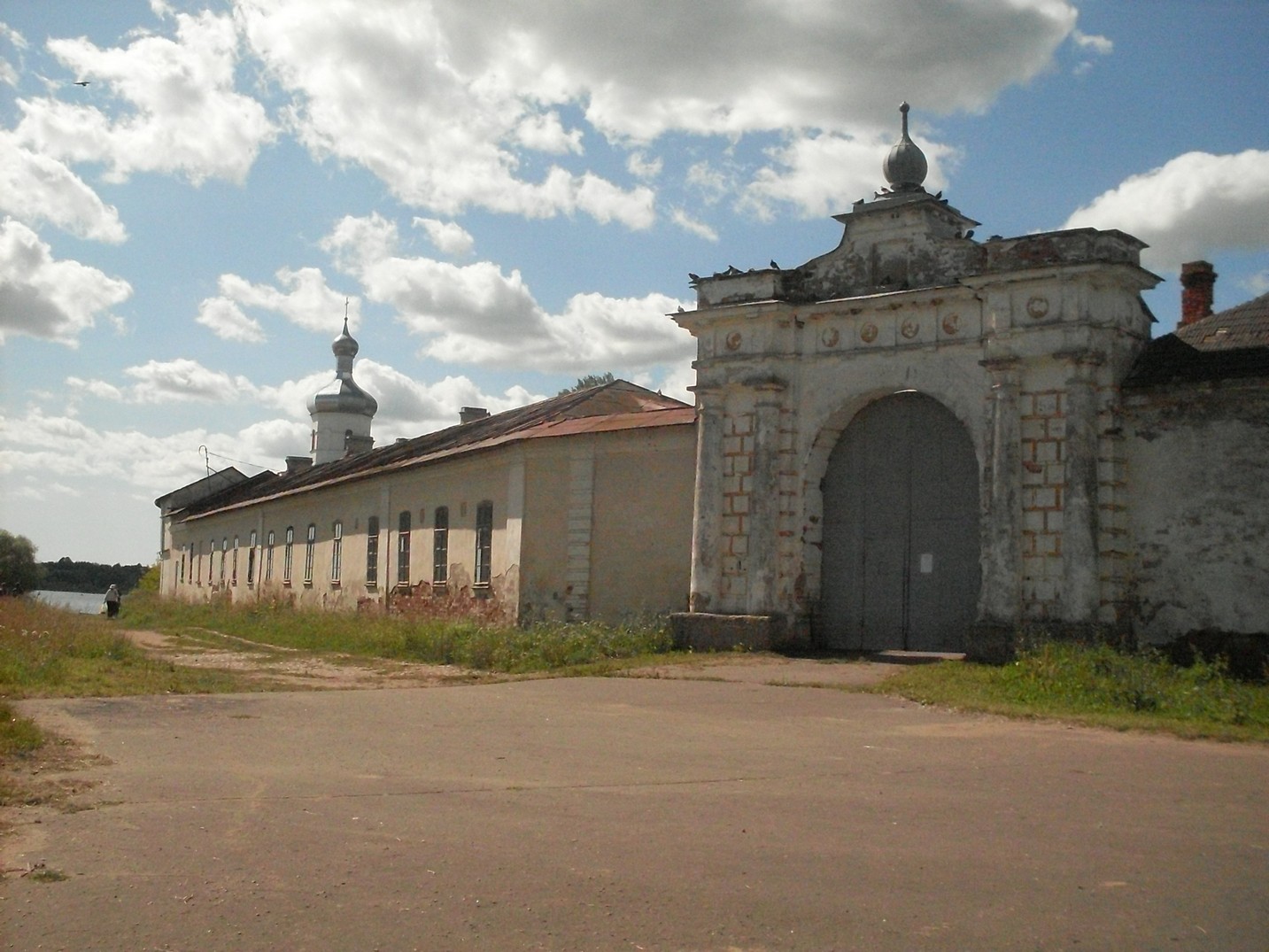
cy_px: 476
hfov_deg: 49.0
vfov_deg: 37.7
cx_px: 634
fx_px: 1393
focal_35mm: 38
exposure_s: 1/1500
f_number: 8.4
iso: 400
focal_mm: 6.3
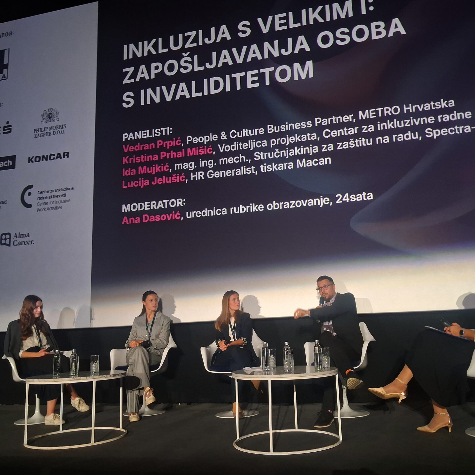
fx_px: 497
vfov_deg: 51.1
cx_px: 282
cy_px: 238
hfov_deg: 50.8
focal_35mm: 32
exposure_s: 1/40
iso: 400
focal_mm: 4
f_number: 1.8
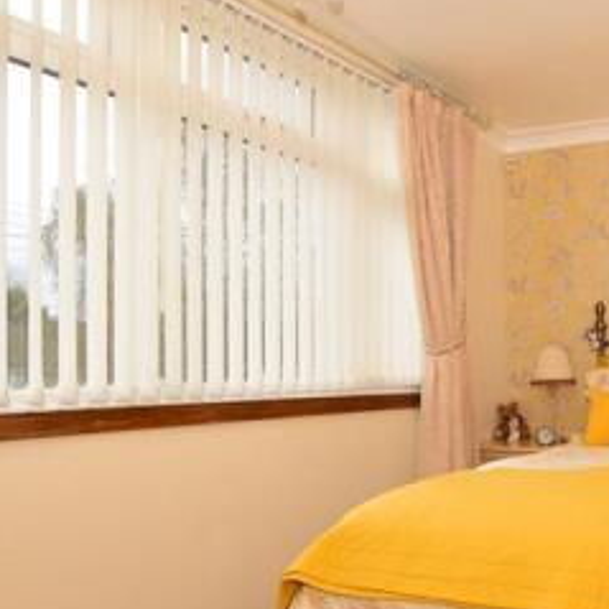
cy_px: 368
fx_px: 697
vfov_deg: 46.9
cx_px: 589
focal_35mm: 35
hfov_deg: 41.9
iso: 400
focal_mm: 10
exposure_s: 1/200
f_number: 7.1
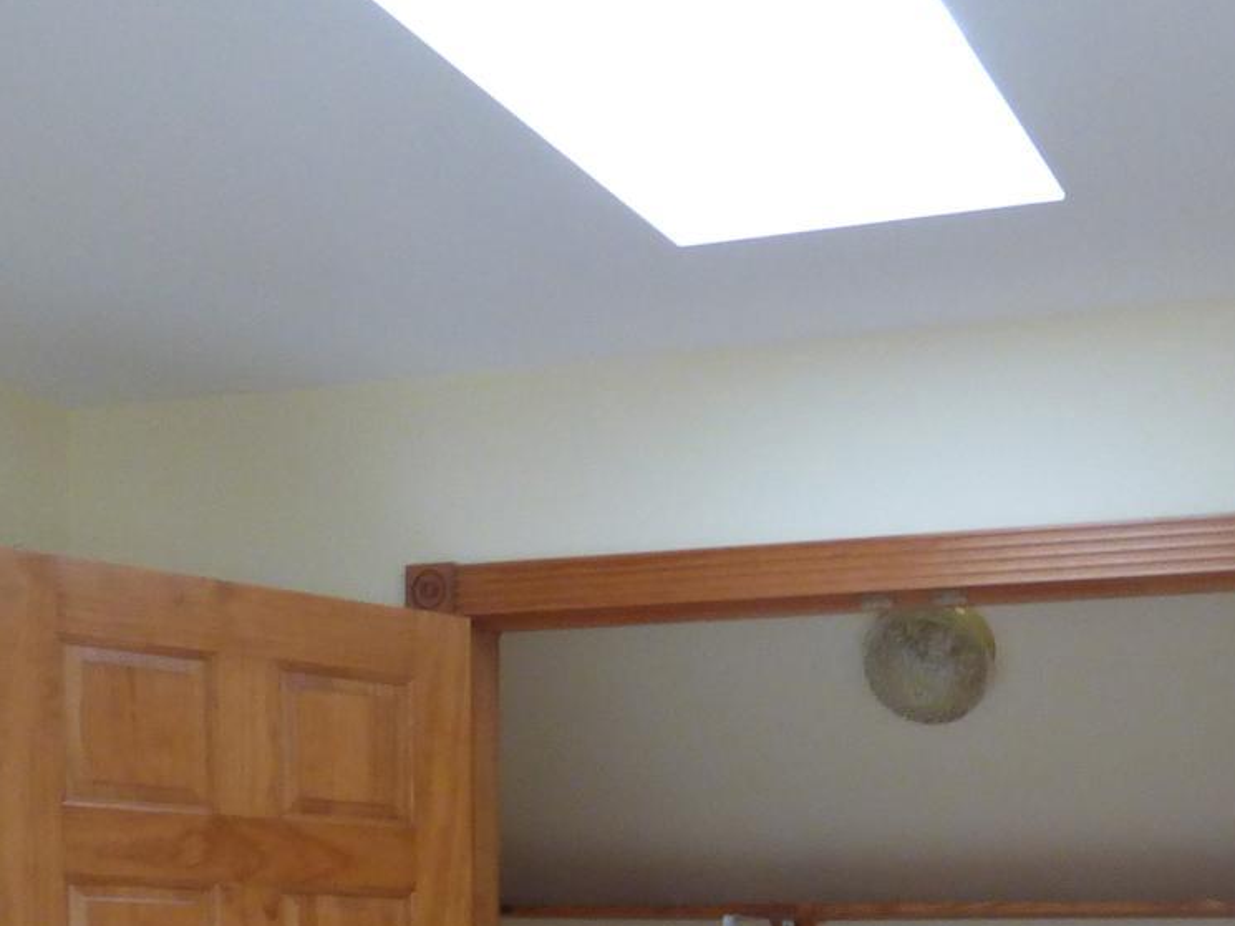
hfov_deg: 34.4
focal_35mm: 55
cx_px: 889
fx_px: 1963
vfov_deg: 23.8
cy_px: 1160
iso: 320
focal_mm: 3.58
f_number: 2.8
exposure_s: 1/60
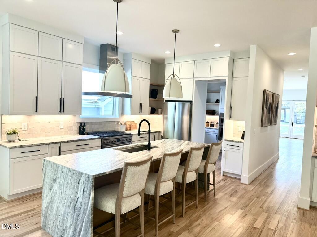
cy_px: 118
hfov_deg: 71.6
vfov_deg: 56.8
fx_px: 220
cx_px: 158
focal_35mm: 24
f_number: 1.78
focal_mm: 6.86
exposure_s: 1/120
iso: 80
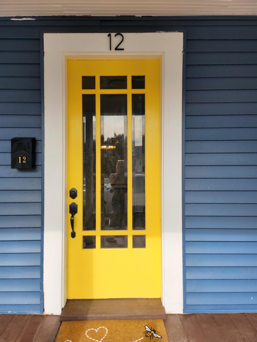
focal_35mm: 24
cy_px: 171
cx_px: 128
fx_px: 238
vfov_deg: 71.6
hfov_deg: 56.8
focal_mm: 5
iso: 50
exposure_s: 1/1563
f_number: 1.8
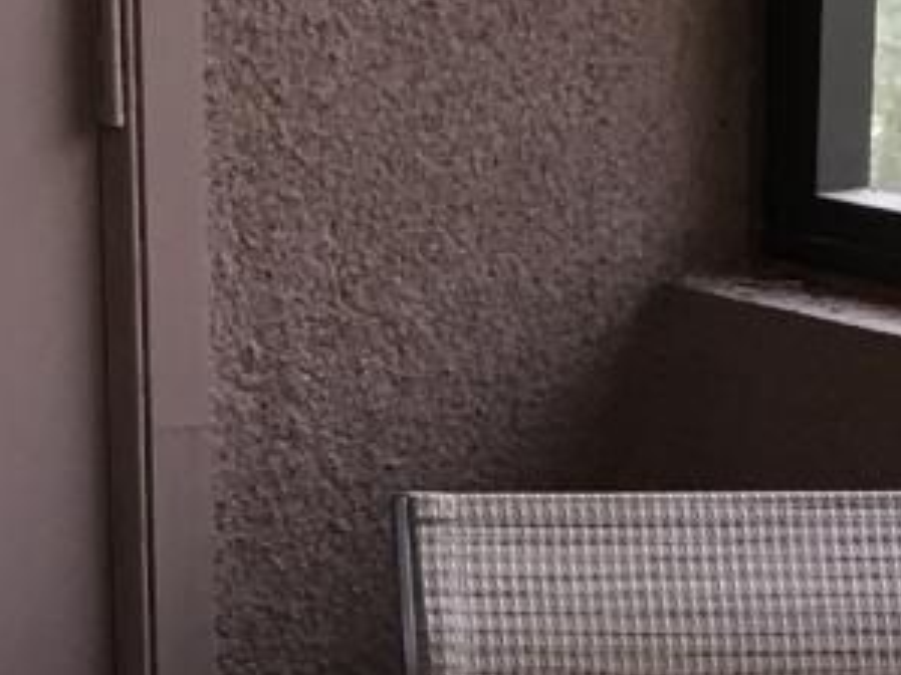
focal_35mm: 194
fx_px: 5047
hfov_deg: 10.2
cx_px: 708
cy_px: 1651
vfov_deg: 7.2
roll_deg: -1.8
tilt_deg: -23.0
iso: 25
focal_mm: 4.15
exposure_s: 1/15
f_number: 2.2
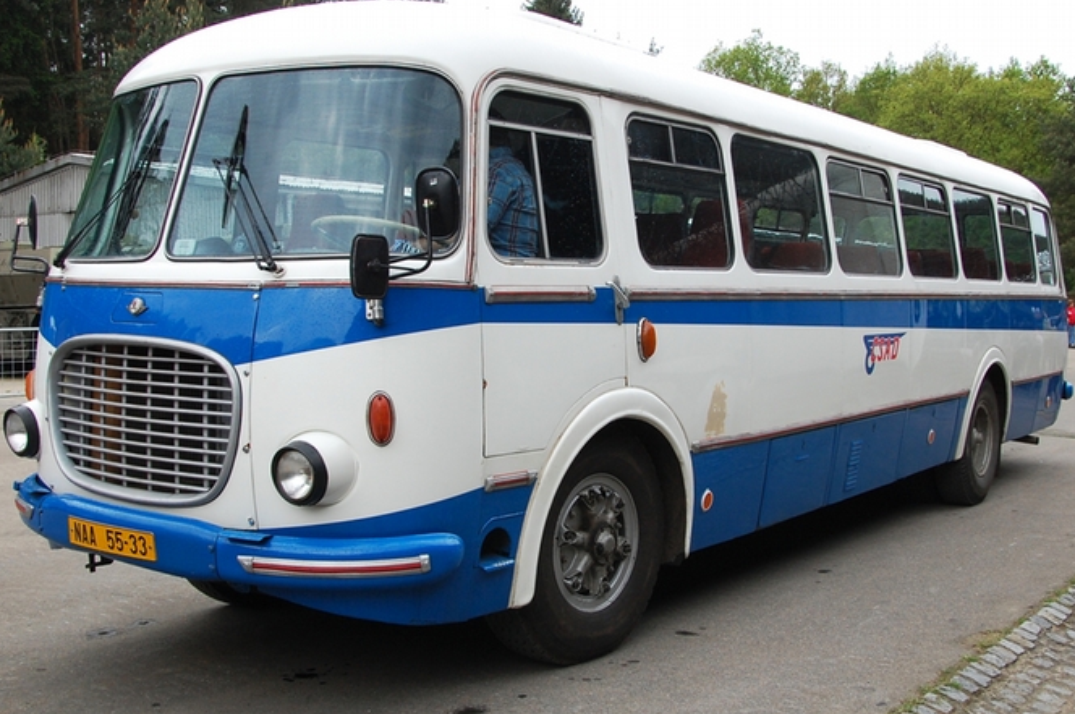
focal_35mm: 43
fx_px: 1273
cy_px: 342
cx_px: 547
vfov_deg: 31.3
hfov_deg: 45.8
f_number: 10
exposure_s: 1/200
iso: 400
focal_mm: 21
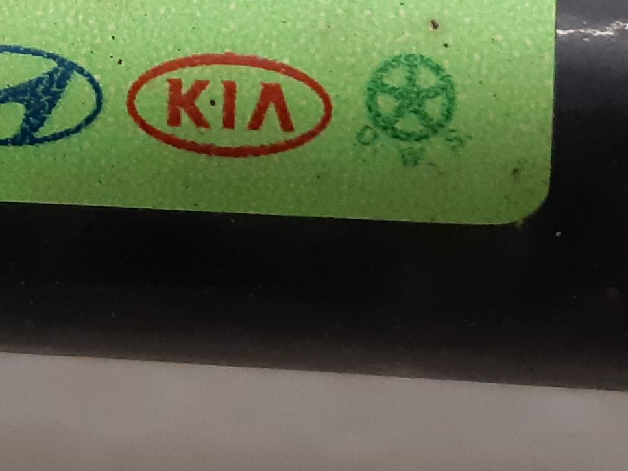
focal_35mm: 55
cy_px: -13
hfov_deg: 33.0
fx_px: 998
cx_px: 52
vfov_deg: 25.1
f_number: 1.7
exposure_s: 1/50
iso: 200
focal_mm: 3.93
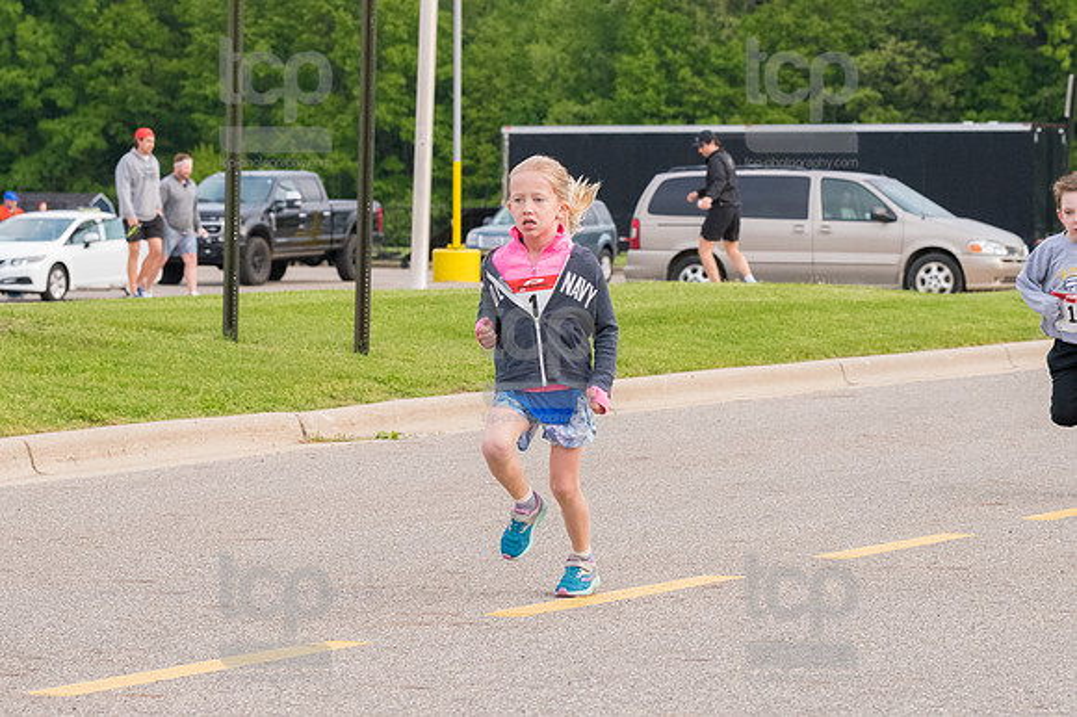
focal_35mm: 150
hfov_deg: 13.7
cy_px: 358
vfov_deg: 9.1
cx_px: 538
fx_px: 4485
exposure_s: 1/1250
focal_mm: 100
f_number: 7.1
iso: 3200
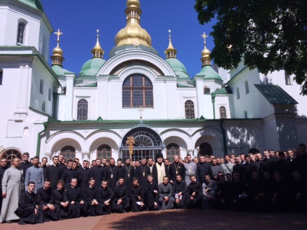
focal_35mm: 29
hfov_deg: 61.7
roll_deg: +2.6
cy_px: 115
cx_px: 154
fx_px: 257
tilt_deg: +12.0
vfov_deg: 48.2
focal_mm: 4.15
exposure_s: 1/5128
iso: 32
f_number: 2.2
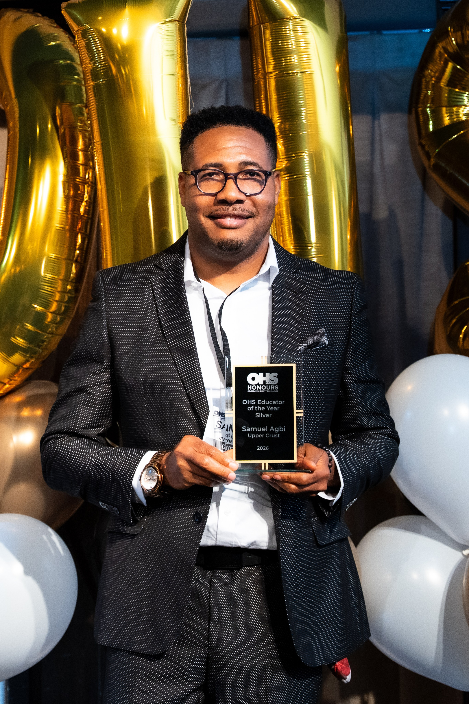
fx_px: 1764
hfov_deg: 15.1
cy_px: 317
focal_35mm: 90
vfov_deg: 22.5
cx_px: 108
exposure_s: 1/200
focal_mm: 54.7
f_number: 2.8
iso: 1250
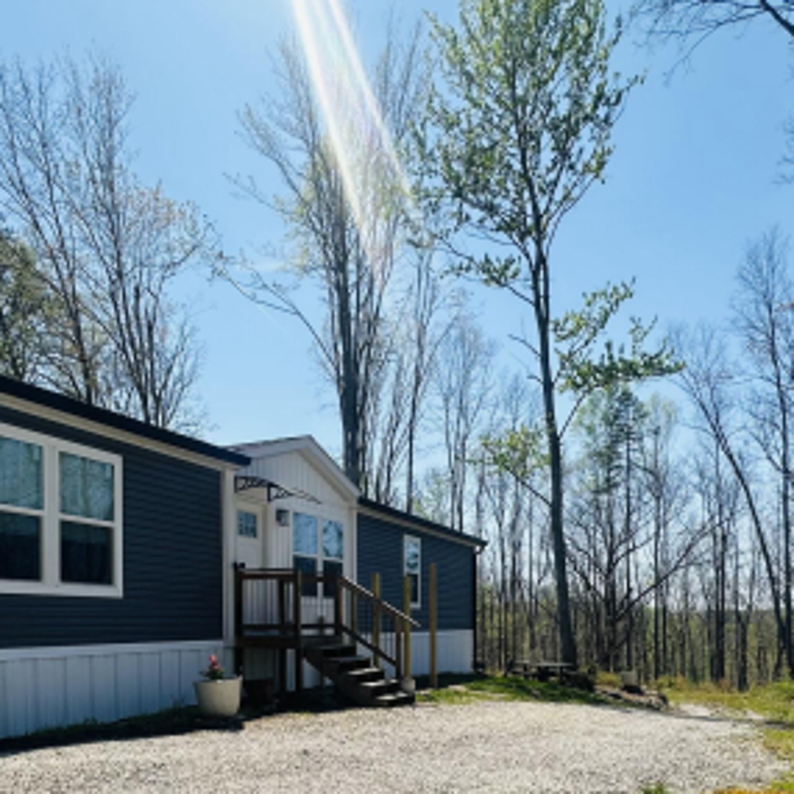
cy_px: 638
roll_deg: +0.7
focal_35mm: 29
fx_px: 753
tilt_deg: -1.3
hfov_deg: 55.3
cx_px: 325
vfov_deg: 52.0
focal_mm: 2.22
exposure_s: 1/2174
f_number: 2.2
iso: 50
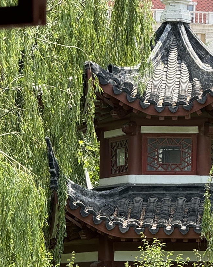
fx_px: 2238
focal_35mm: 284
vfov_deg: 6.8
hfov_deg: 5.4
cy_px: 298
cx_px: 203
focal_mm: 15.66
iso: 50
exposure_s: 1/289
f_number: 2.8
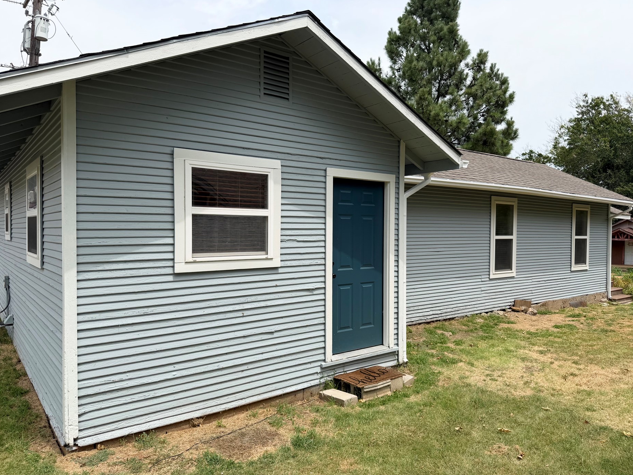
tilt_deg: -1.6
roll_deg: -0.3
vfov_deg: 54.9
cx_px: 317
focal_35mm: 25
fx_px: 457
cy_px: 240
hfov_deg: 69.4
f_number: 1.78
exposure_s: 1/4405
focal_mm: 6.76
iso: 80
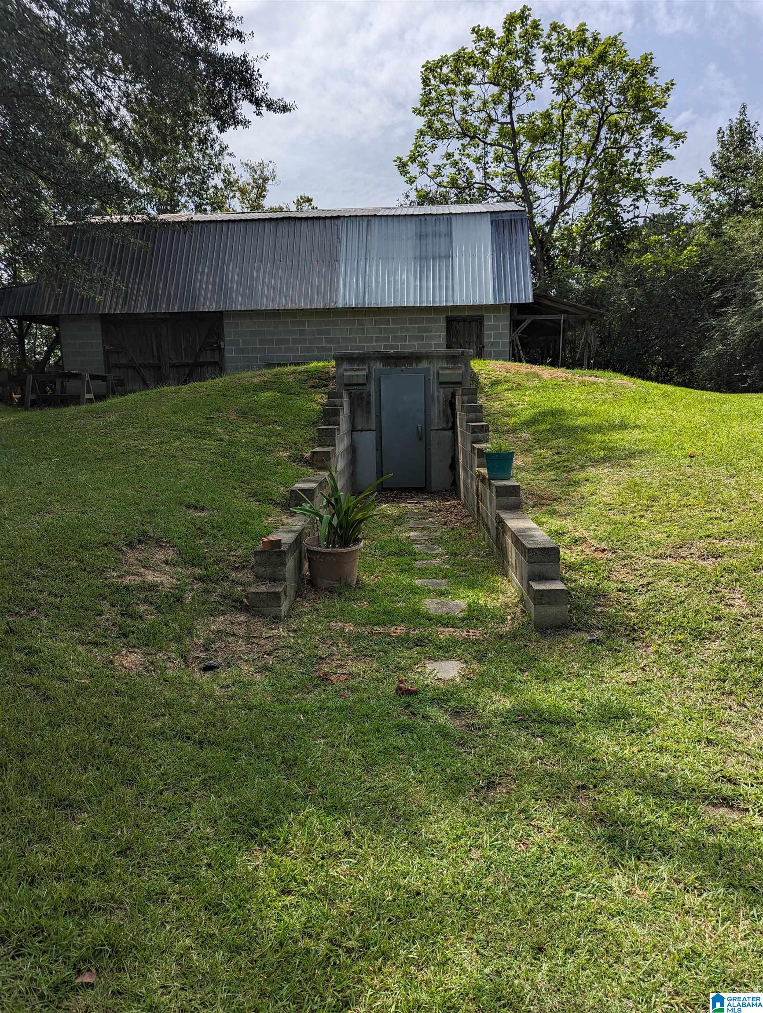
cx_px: 382
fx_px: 704
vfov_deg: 71.5
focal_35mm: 24
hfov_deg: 56.9
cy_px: 506
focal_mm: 6.81
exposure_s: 1/2262
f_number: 1.85
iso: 26
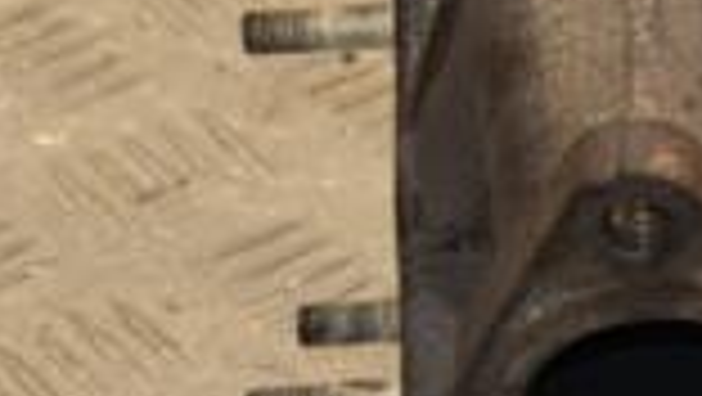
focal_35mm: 303
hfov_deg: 7.0
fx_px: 5644
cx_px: 940
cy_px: -36
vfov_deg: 4.0
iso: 800
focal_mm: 50
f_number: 5
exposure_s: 1/160
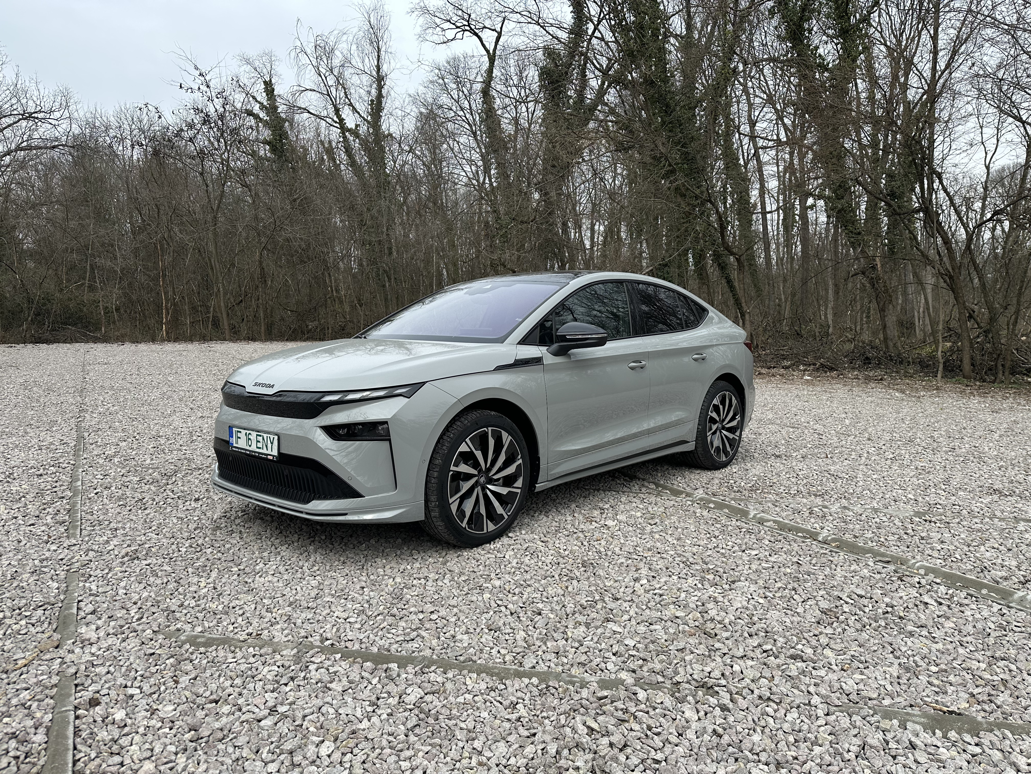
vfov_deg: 56.8
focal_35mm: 24
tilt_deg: -5.7
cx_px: 516
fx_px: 715
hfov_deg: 71.6
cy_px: 387
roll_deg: -0.9
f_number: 1.78
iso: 80
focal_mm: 6.86
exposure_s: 1/2469
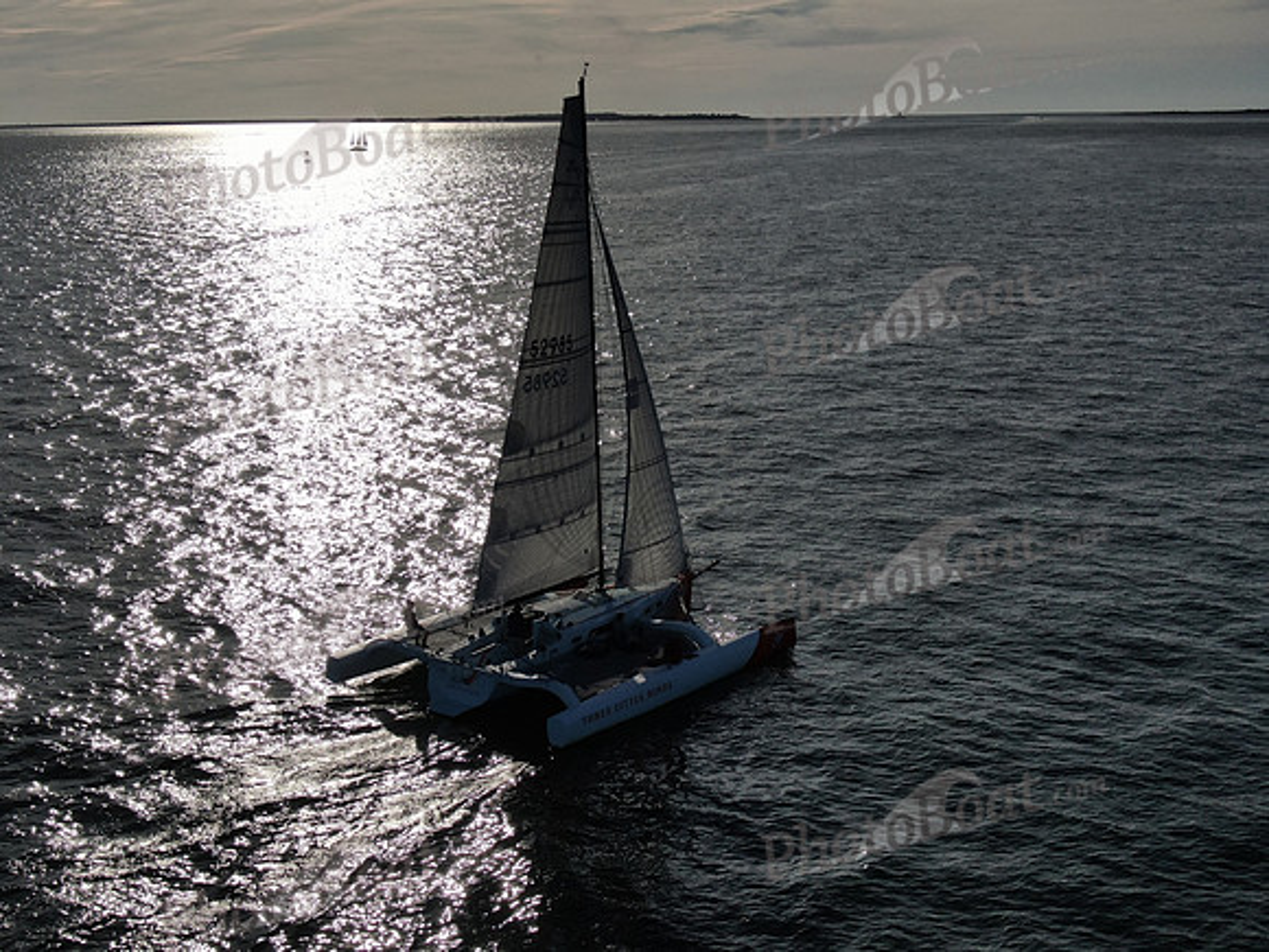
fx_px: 1760
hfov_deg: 39.7
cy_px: 476
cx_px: 634
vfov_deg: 30.3
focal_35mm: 48
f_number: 3.8
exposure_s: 1/8000
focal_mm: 8.6
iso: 100
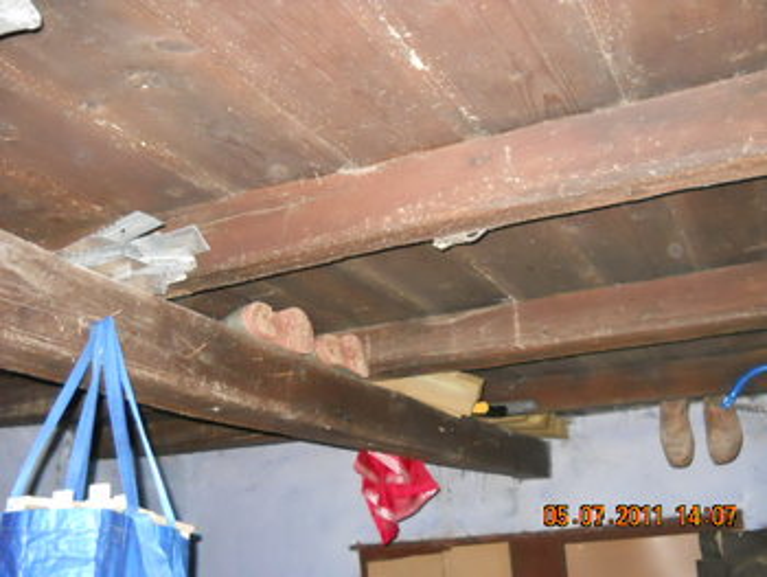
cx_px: 384
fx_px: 909
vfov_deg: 35.2
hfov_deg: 45.7
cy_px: 288
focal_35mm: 41
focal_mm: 6.72
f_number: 3.1
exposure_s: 1/30
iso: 800
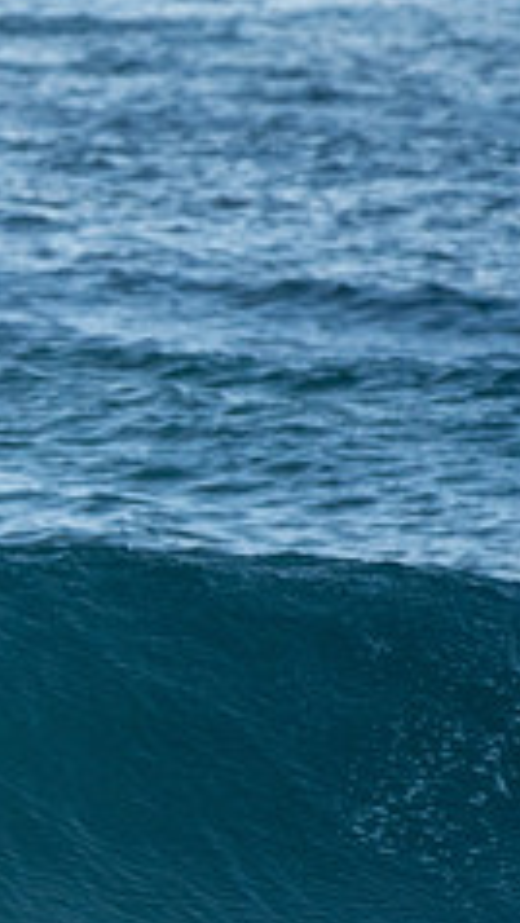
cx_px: -524
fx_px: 46982
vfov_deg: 1.1
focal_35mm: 1918
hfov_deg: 0.6
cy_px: 731
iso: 1400
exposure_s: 1/1250
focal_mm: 500
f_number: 5.6
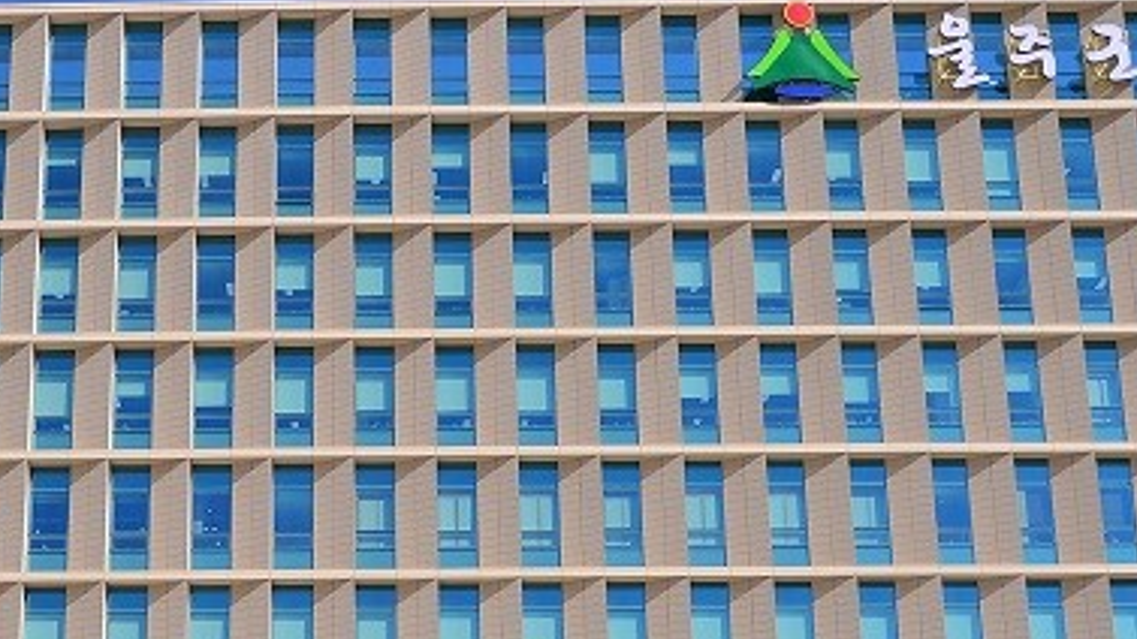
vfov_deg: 15.0
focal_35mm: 80
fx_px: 2412
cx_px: 320
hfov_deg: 26.3
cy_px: 511
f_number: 9
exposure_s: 1/250
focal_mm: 30
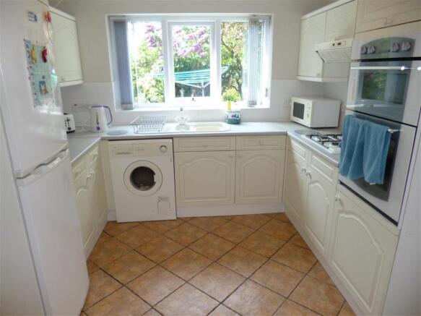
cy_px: 158
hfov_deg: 71.6
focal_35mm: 24
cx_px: 210
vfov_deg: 56.8
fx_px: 292
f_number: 2.5
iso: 125
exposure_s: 1/60
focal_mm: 4.3
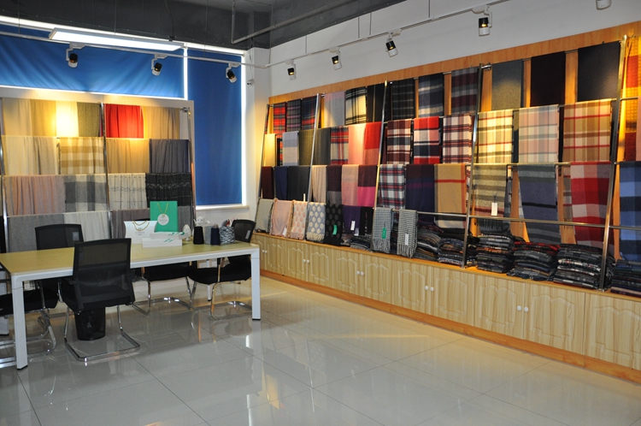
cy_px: 213
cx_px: 320
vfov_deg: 47.8
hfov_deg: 67.4
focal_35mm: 27
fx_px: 480
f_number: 3.5
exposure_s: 1/100
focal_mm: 18
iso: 800
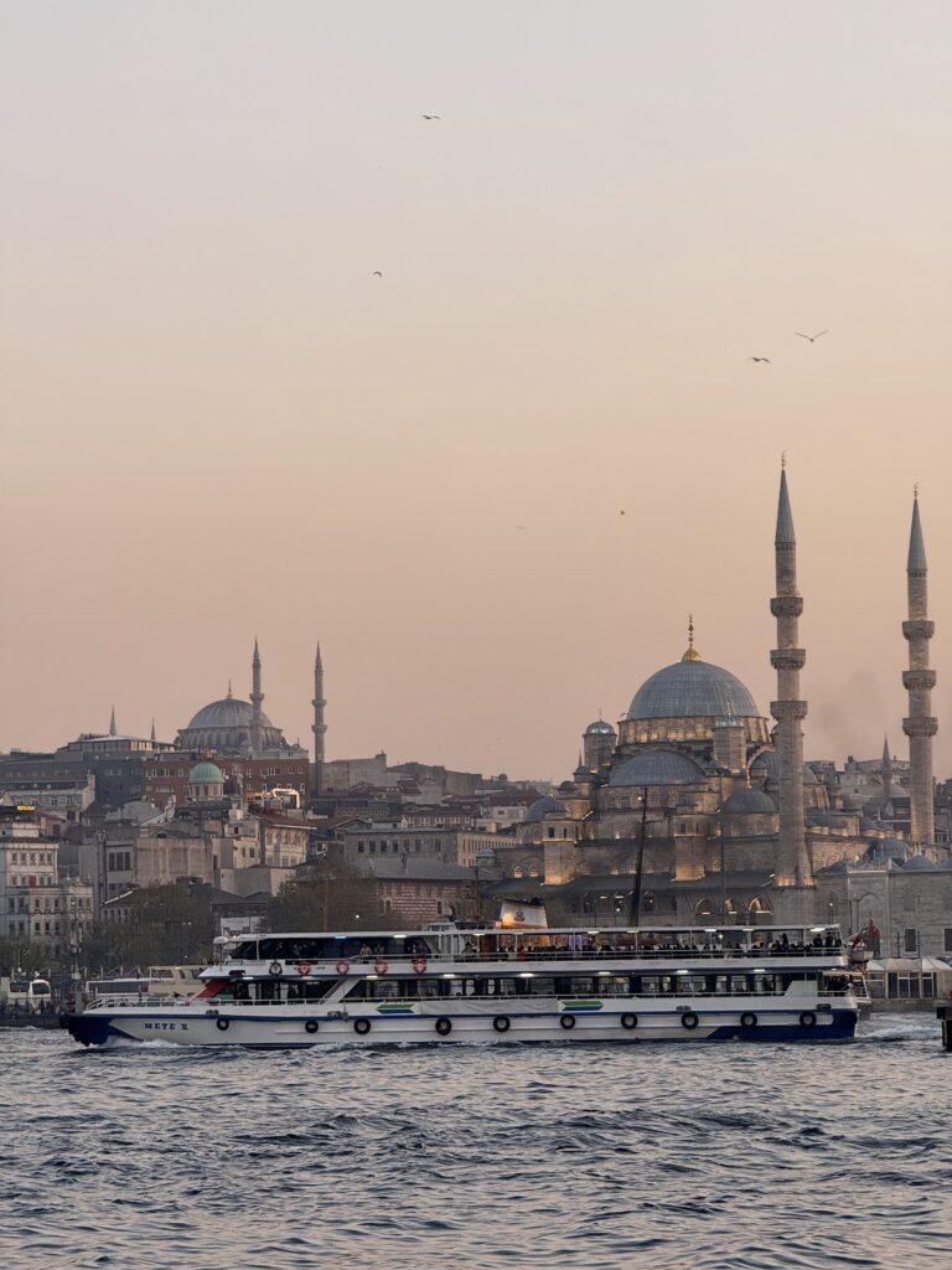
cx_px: 476
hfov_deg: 12.3
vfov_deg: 16.4
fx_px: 4400
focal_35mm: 120
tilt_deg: +5.1
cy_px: 635
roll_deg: +0.7
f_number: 2.8
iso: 64
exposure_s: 1/99
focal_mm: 15.66
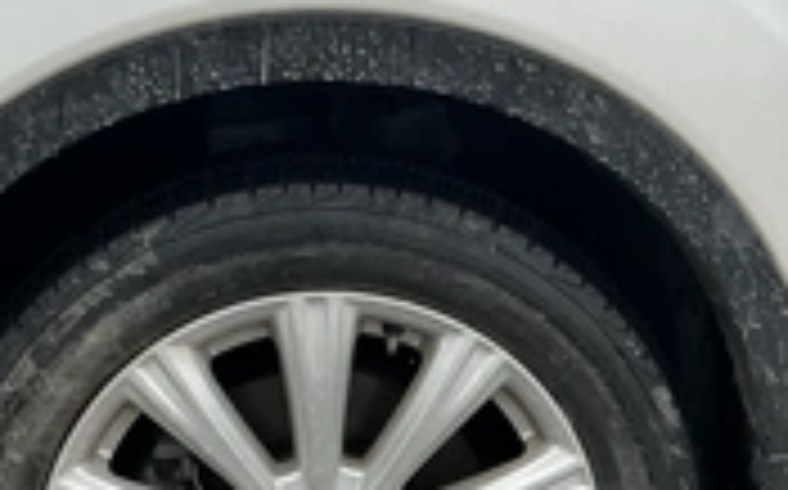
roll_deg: +2.8
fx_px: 1459
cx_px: 365
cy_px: 468
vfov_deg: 18.7
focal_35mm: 68
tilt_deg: -22.6
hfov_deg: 30.2
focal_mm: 3
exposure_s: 1/195
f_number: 1.8
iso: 20
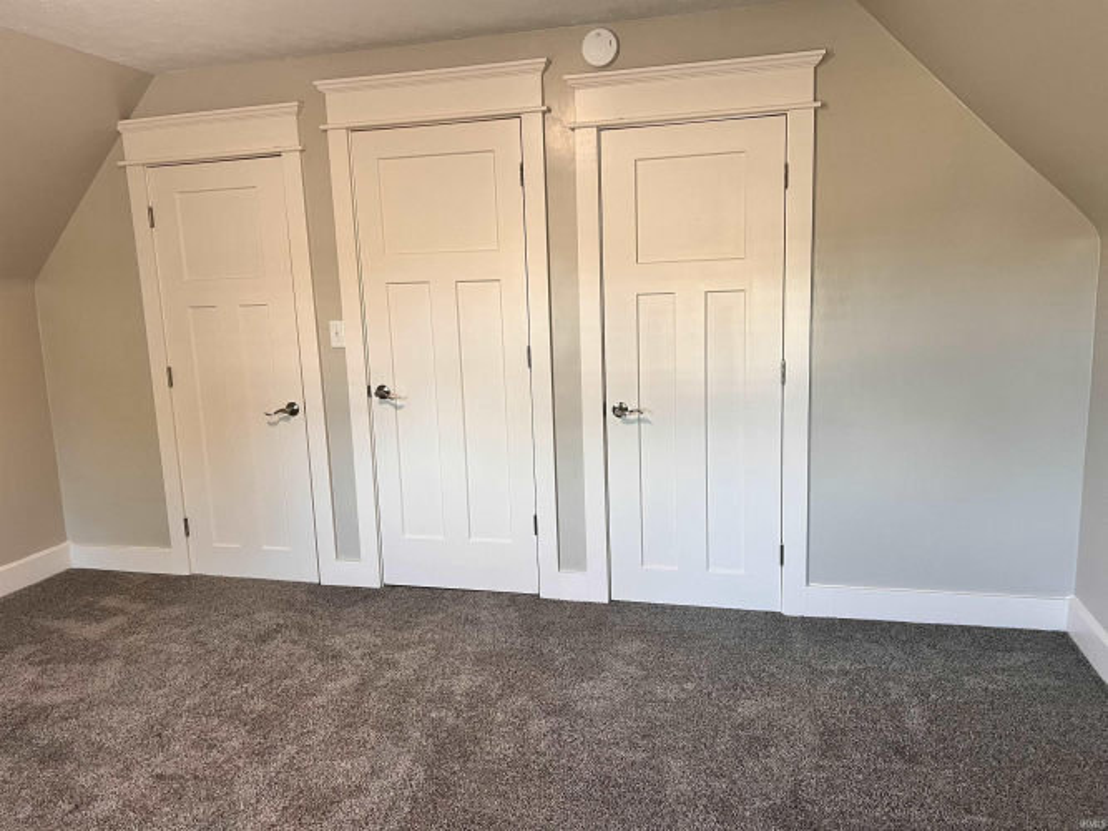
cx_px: 554
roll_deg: +1.2
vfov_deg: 53.0
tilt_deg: -10.2
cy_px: 416
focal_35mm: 26
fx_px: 832
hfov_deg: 67.3
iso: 80
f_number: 1.5
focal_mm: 5.7
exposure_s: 1/60
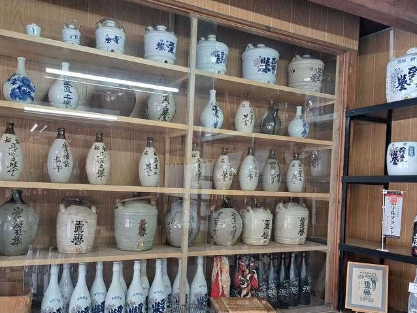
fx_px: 386
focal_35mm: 32
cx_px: 190
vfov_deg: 43.9
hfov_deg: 56.7
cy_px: 195
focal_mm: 5.23
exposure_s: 1/50
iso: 200
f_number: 1.8
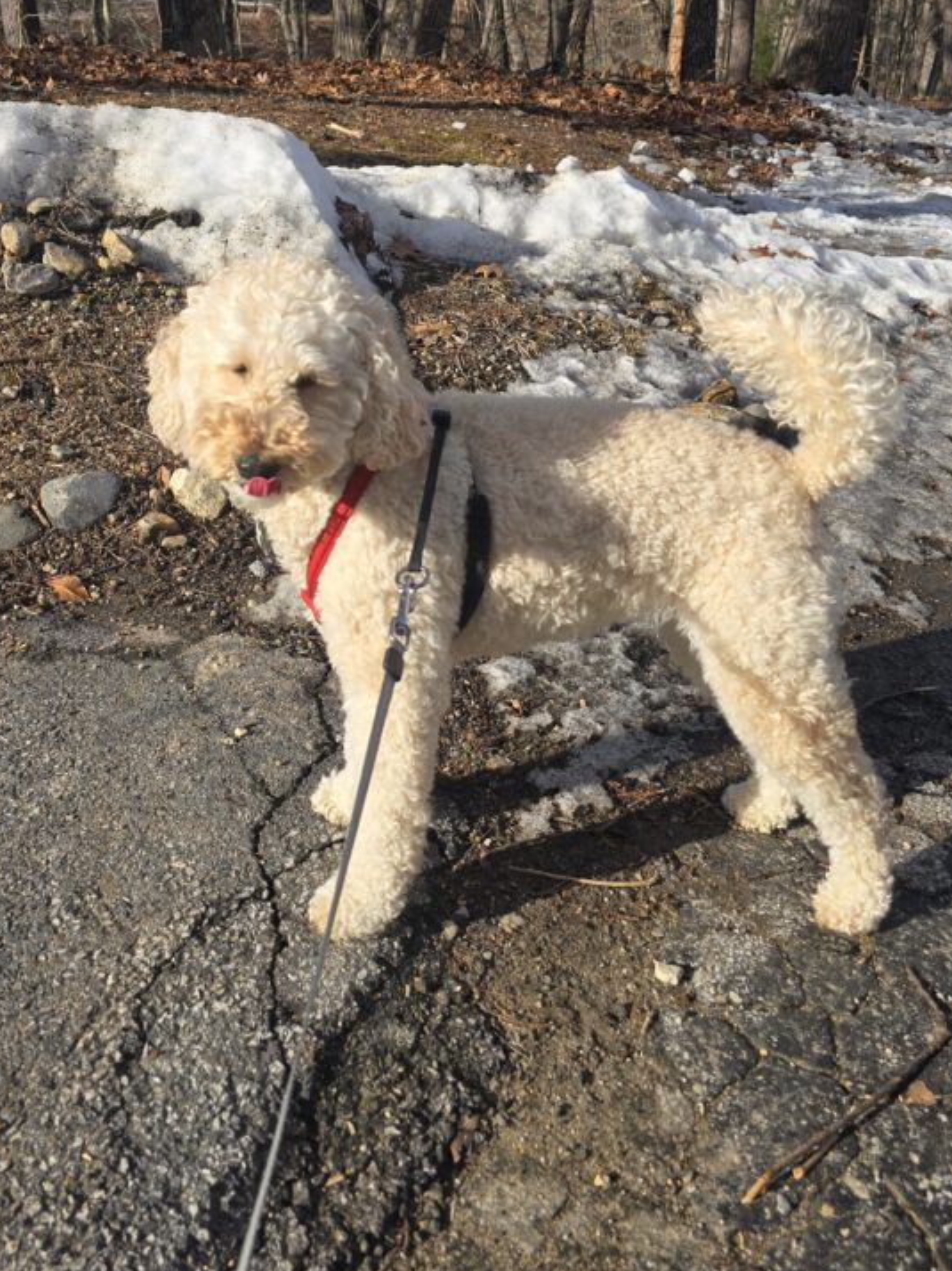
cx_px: 409
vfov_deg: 54.5
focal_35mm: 33
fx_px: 1211
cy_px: 452
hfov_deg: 42.8
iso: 12
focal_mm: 6.3
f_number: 1.7
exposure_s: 1/748
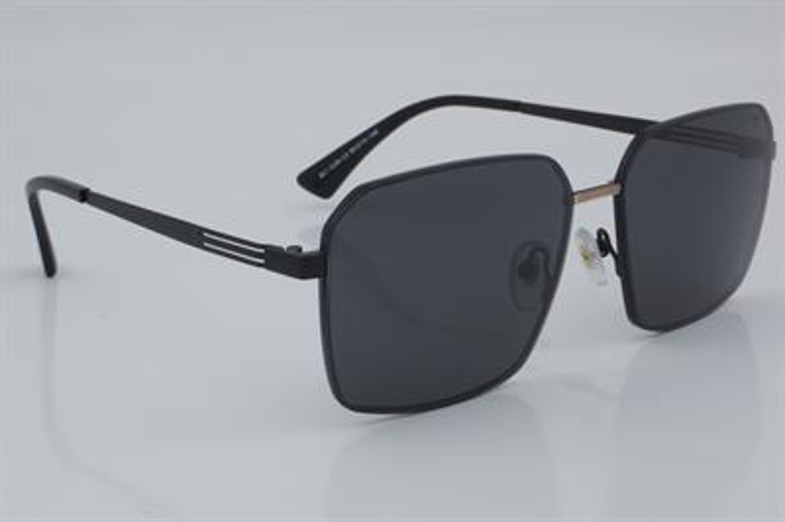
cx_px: 392
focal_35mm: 82
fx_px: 1797
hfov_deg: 24.6
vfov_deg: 16.5
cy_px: 261
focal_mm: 55
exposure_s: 1/4
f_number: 32
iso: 100
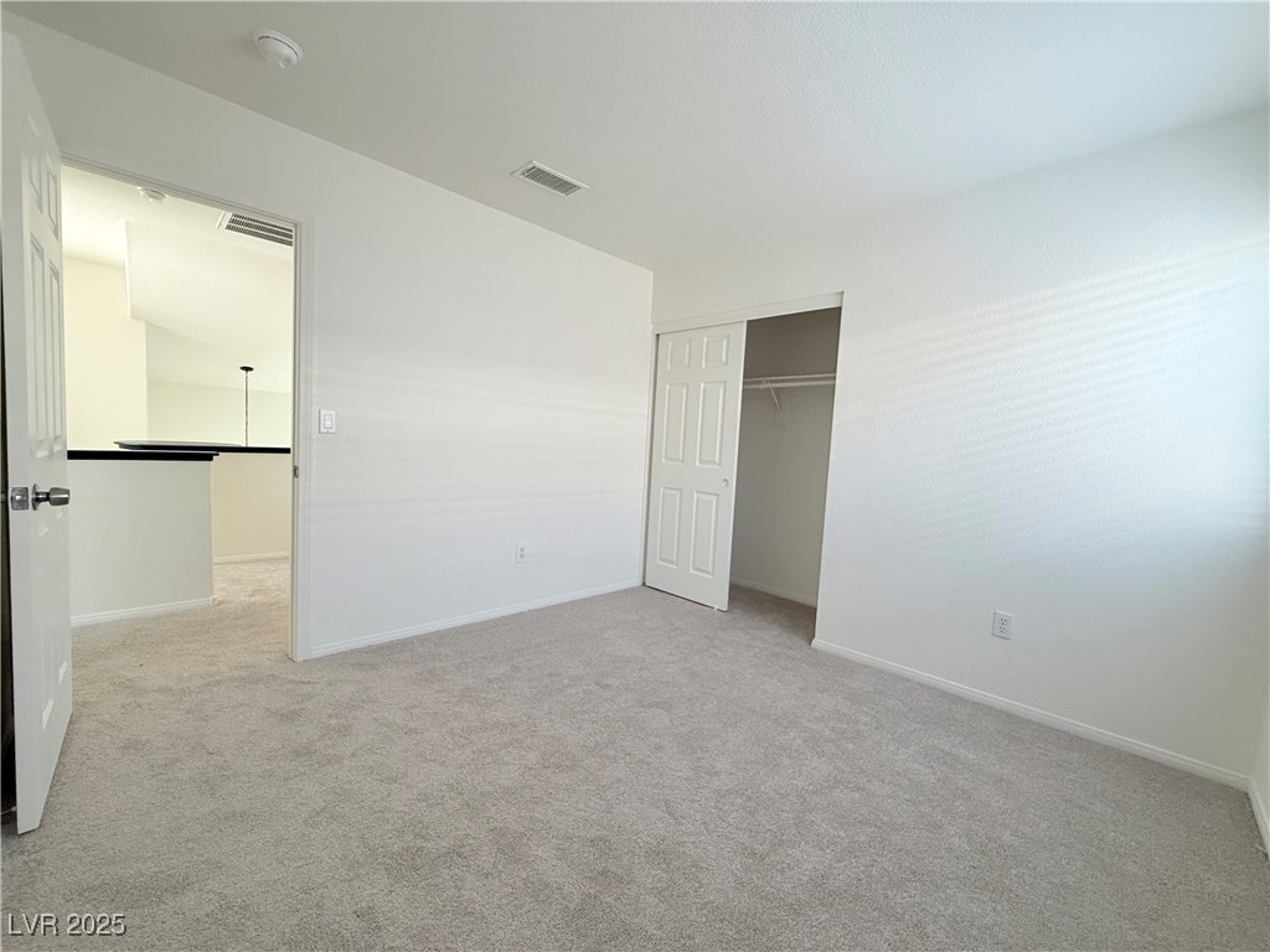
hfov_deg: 102.1
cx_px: 635
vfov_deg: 85.7
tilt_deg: -4.0
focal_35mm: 14
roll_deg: -3.0
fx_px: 514
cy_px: 476
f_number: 2.2
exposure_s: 1/99
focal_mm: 2.22
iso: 200
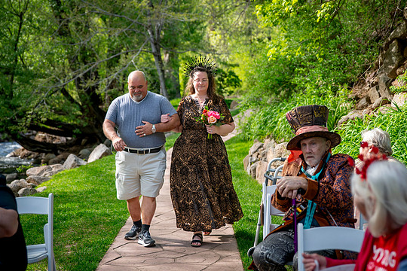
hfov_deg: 31.4
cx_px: 209
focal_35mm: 64
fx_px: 723
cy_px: 128
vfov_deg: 21.2
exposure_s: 1/640
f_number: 2.8
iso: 400
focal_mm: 55
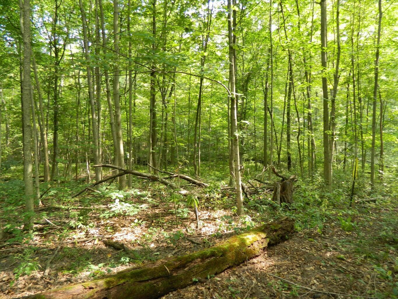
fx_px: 287
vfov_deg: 54.9
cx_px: 199
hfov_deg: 69.4
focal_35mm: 25
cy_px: 150
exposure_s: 1/30
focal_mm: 4.5
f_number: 3.1
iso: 80
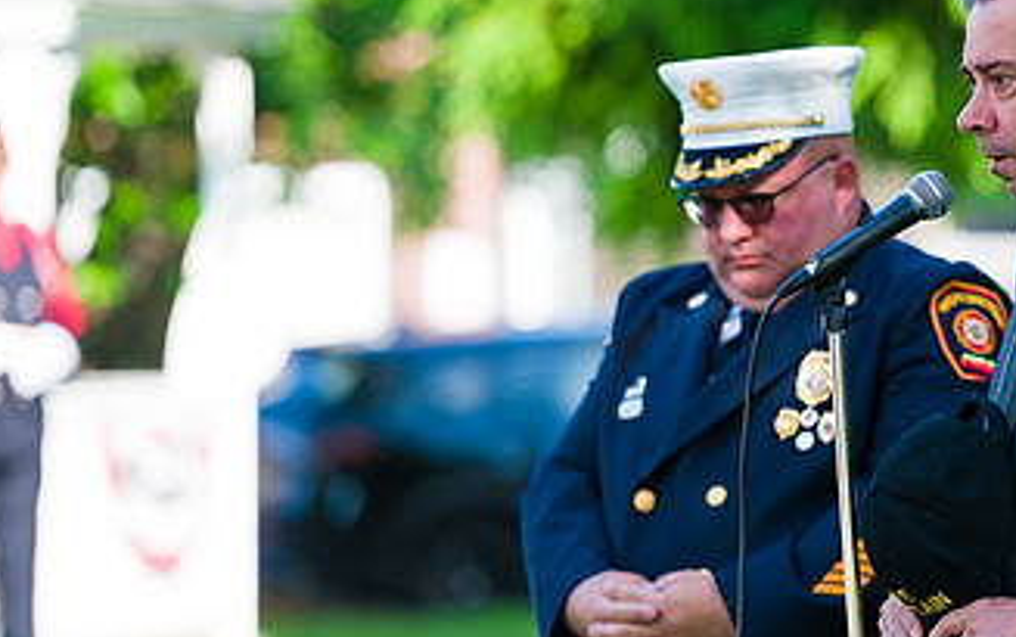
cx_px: 882
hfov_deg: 6.4
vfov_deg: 4.0
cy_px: 227
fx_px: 9007
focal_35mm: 325
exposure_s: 1/800
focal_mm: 180
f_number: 3.2
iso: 200
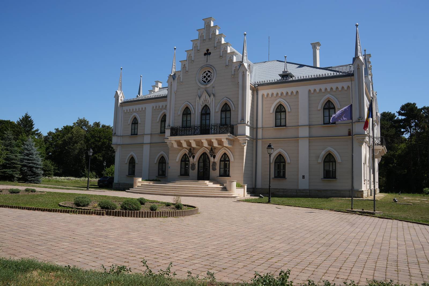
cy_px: 143
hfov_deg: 67.4
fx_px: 322
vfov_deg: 47.9
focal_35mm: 27
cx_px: 214
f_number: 11
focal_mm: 18
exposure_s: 1/160
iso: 100
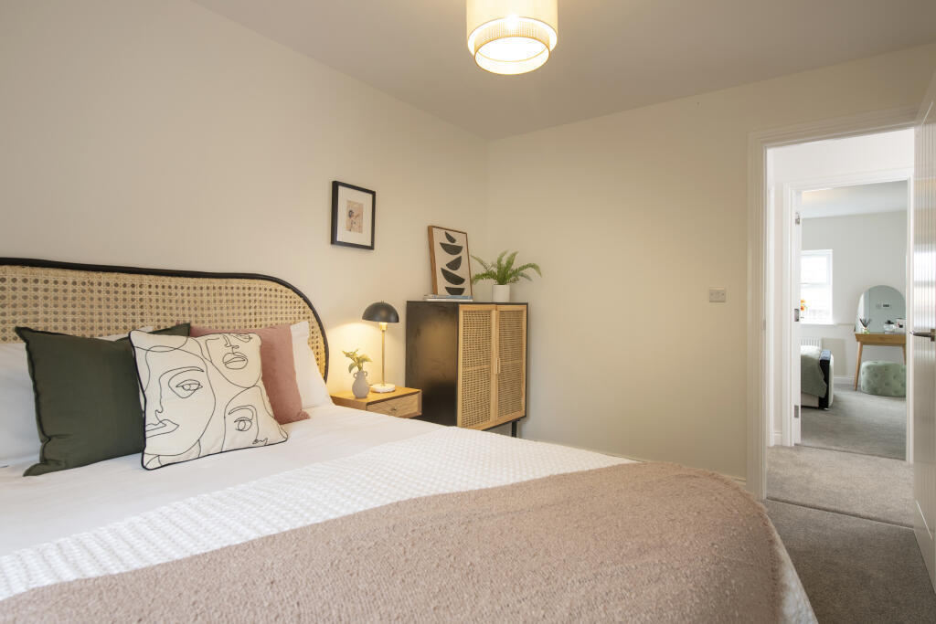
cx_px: 468
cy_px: 312
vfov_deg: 61.9
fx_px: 520
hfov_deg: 84.0
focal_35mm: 20
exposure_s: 1/10
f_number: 7.1
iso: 320
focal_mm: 20
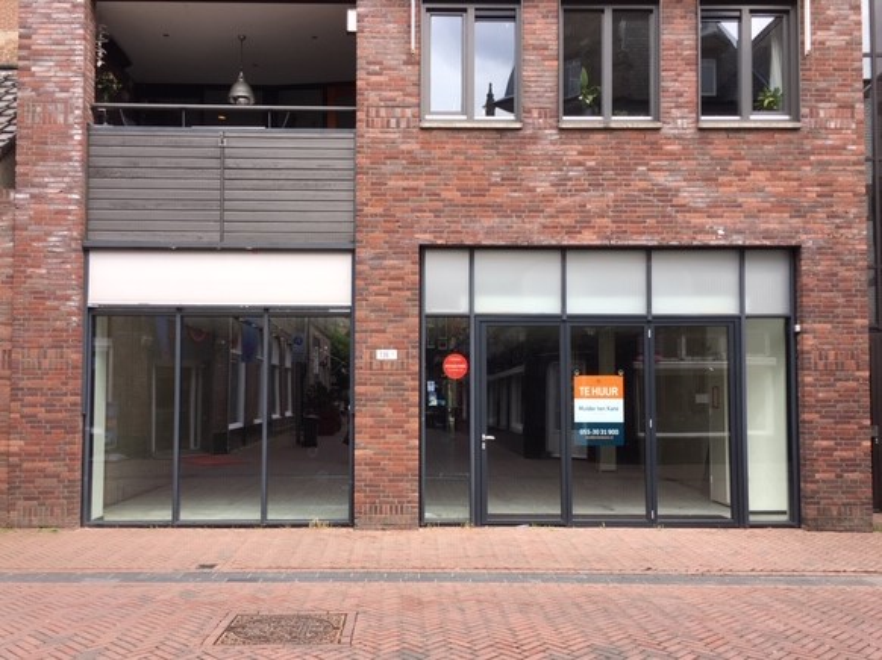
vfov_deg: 48.2
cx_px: 441
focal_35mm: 29
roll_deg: -0.2
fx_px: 739
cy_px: 330
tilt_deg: +3.1
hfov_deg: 61.7
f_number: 2.2
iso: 25
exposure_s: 1/219
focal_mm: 4.15
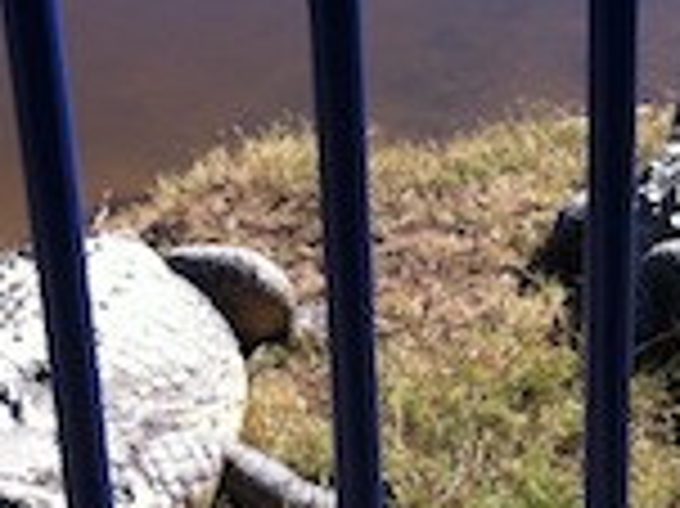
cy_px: 223
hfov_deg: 17.0
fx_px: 2277
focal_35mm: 116
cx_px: 423
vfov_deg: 12.7
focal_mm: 3.85
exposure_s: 1/559
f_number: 2.8
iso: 80
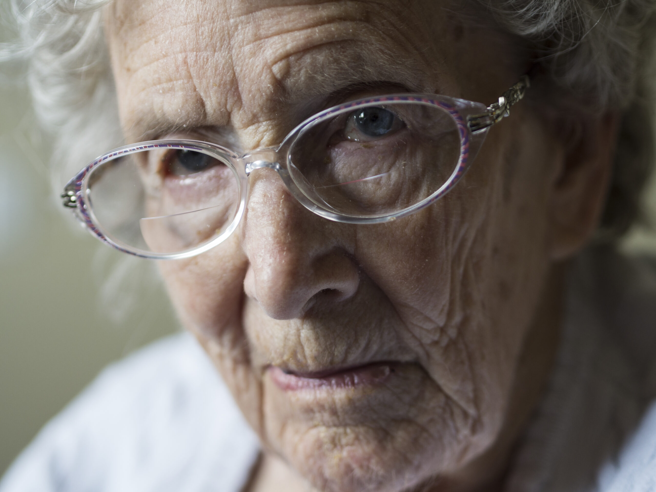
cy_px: 246
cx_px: 328
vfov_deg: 16.4
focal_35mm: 90
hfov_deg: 21.8
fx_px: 1706
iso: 200
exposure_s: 1/125
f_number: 1.8
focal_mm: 45
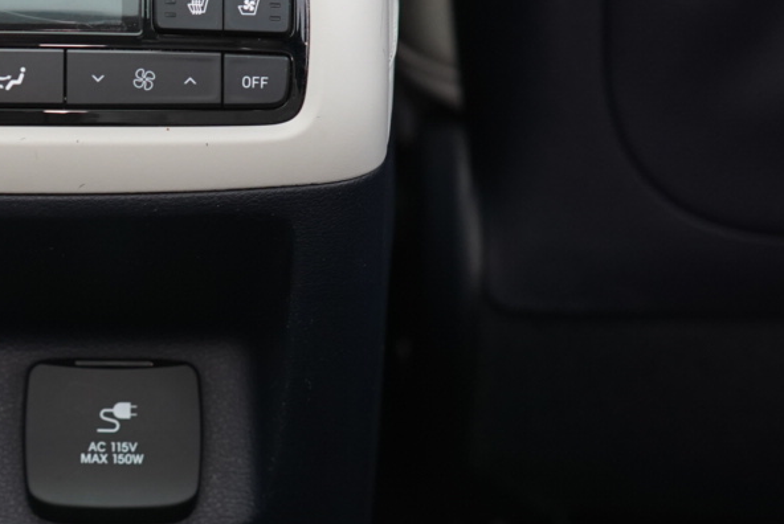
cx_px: -28
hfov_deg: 8.8
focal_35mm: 232
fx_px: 5057
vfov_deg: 5.9
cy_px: 213
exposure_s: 1/160
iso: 1600
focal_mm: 85
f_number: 3.2
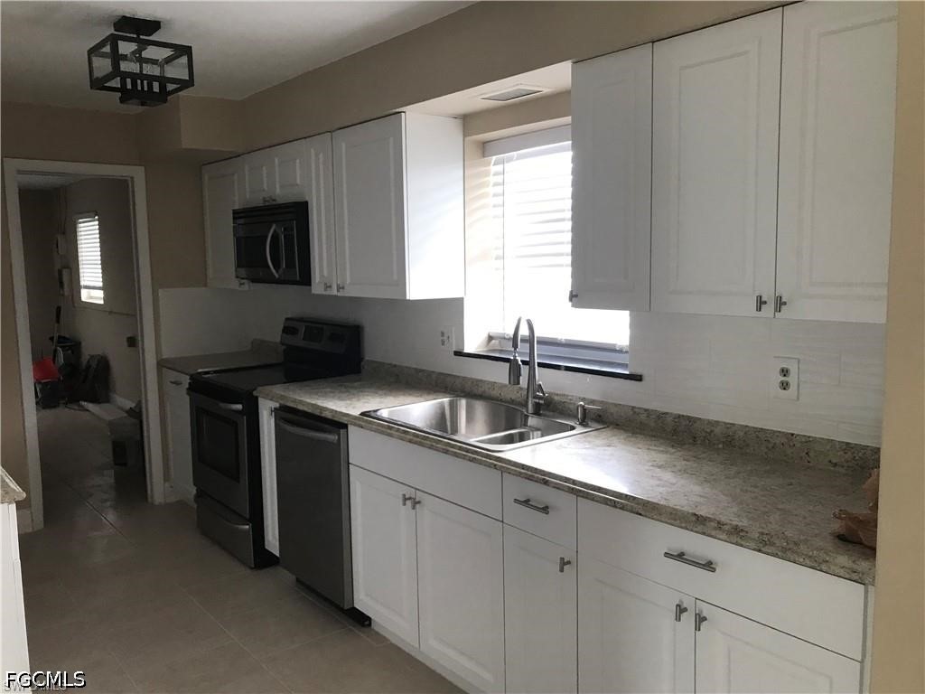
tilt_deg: -4.6
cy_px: 347
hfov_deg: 63.4
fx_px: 748
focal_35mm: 28
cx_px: 462
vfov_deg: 49.7
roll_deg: +0.6
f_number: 1.8
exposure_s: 1/30
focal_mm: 3.99
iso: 32
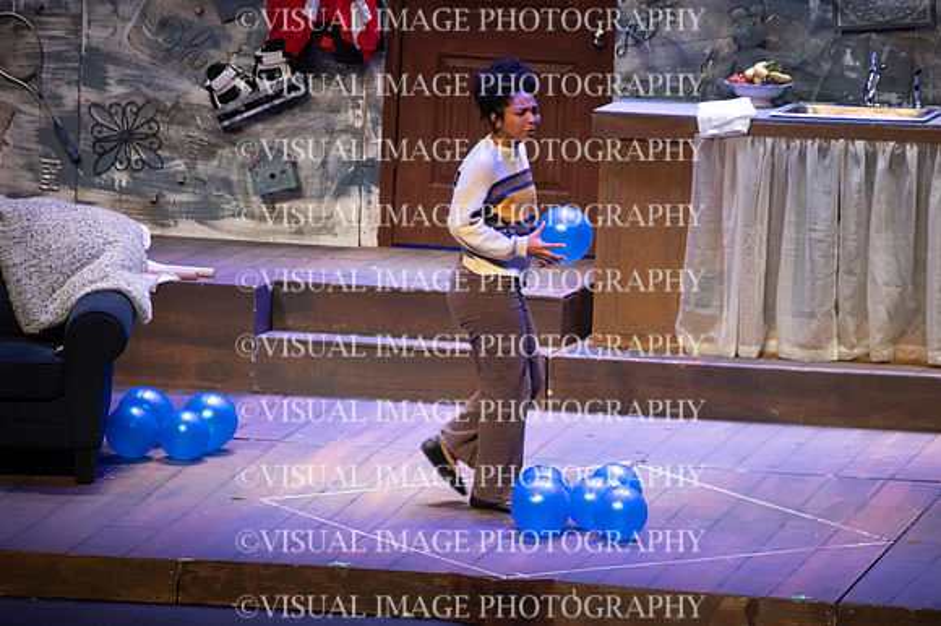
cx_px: 470
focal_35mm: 370
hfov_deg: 5.6
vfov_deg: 3.7
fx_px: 9666
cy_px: 313
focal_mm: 370
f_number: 6.3
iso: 3200
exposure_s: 1/160
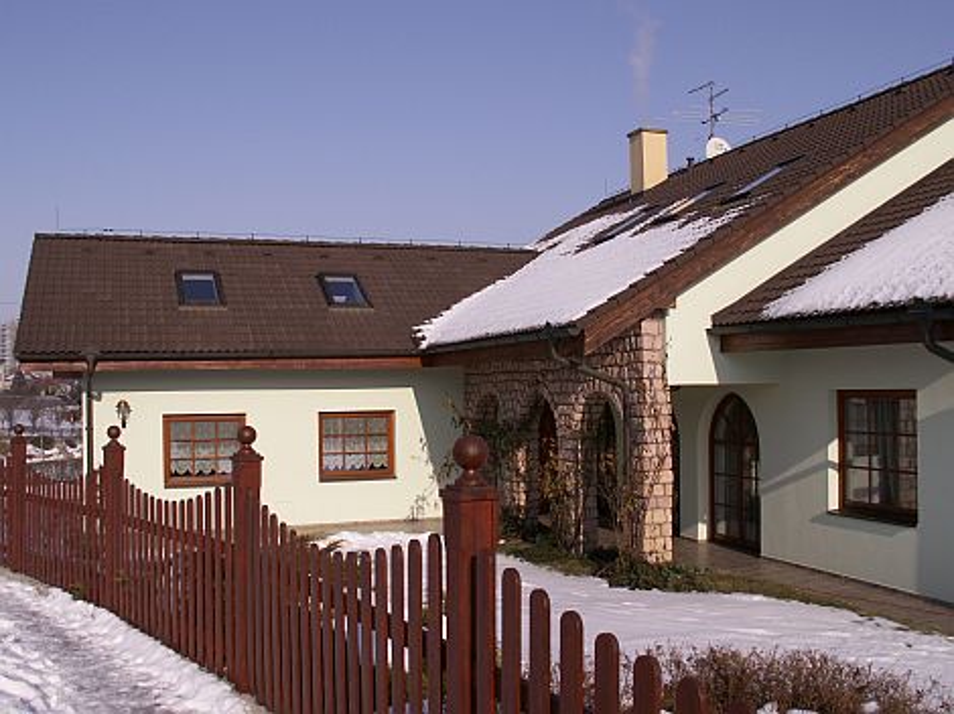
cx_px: 477
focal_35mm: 35
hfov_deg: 52.6
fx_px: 964
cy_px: 357
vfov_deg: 40.7
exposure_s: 1/1000
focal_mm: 5.86
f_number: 5
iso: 50
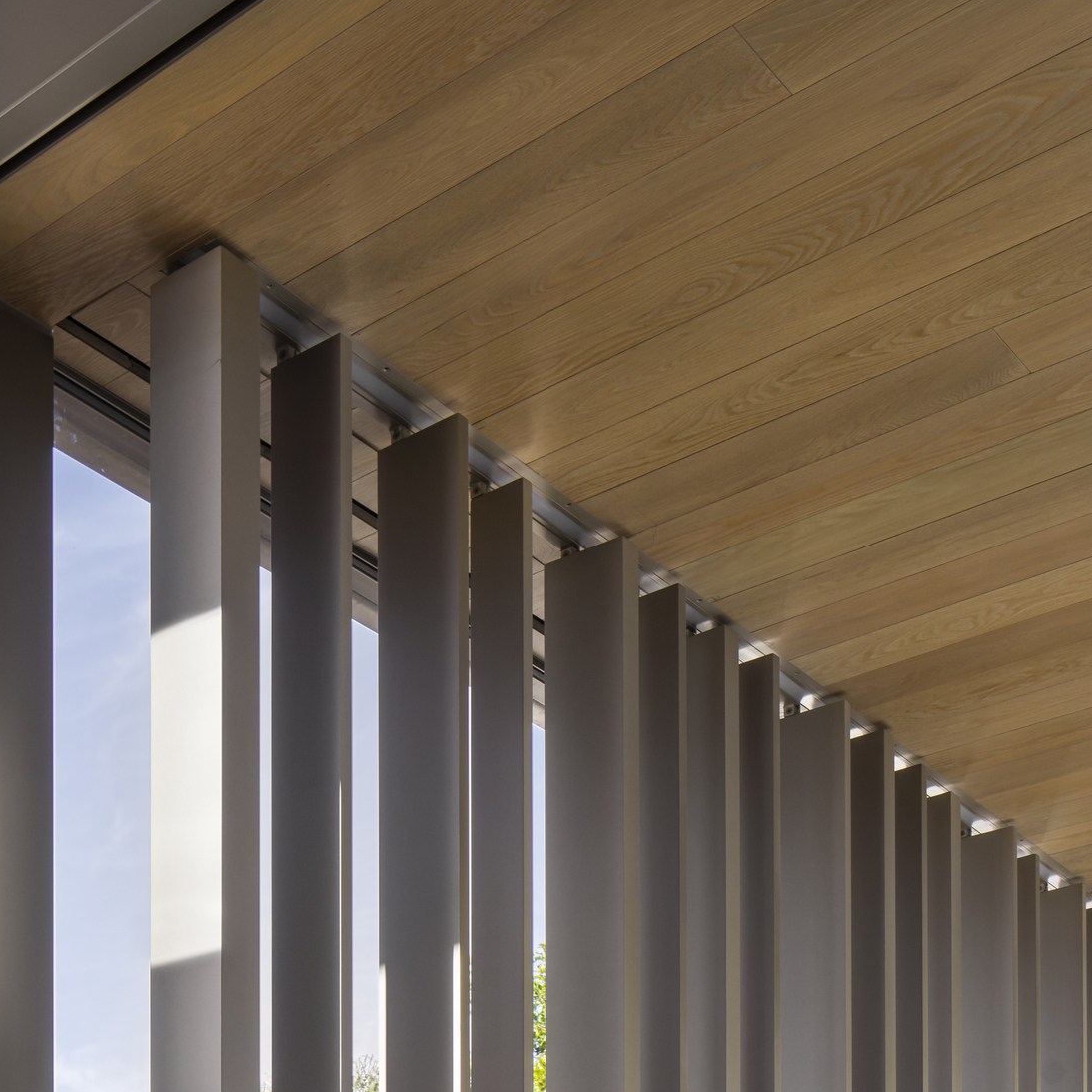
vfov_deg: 27.1
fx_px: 1999
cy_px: 1305
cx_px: 380
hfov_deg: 30.4
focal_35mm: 56
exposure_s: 1/50
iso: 125
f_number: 11
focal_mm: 24
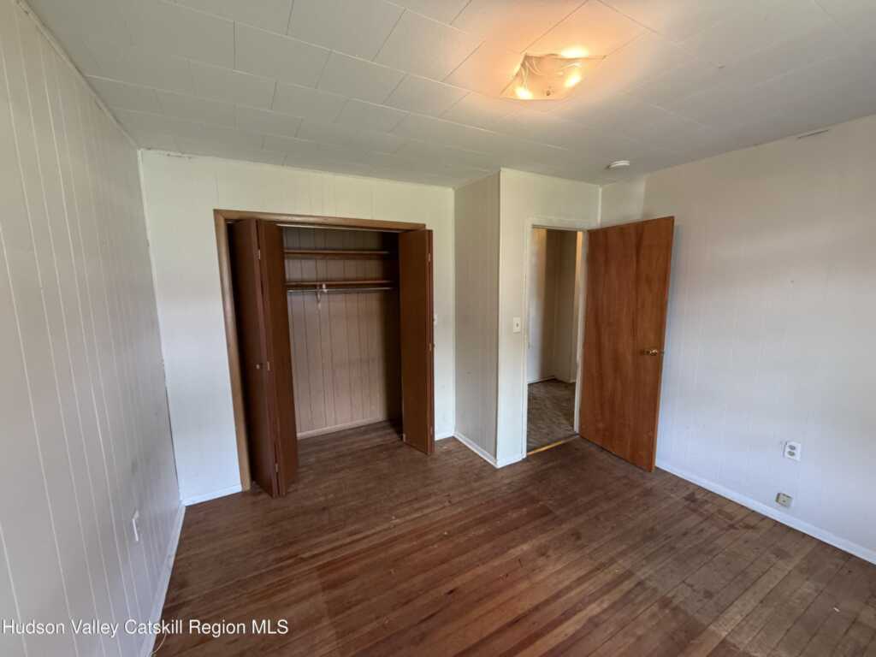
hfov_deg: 102.1
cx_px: 438
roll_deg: +1.8
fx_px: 354
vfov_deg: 85.7
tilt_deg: -6.5
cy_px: 328
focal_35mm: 14
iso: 320
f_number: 2.2
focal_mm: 2.22
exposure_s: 1/60
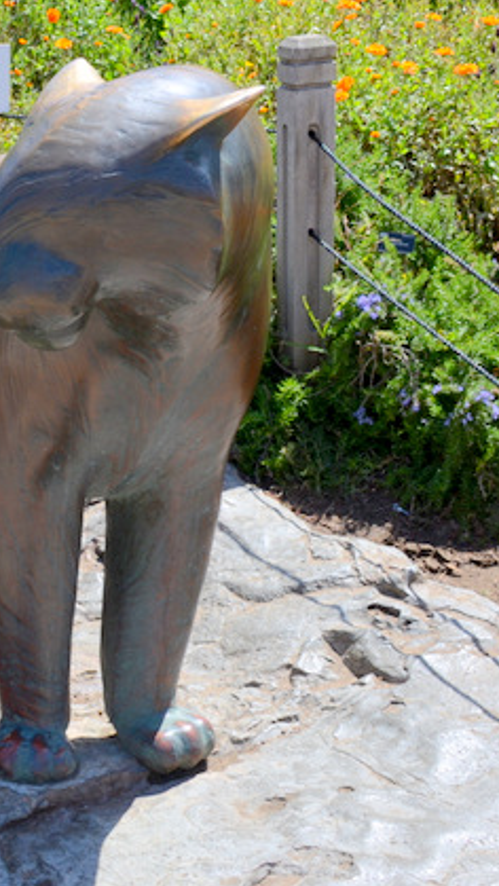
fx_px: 1574
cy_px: 442
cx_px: -51
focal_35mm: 67
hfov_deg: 17.4
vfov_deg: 31.4
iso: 125
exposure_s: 1/250
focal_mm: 28
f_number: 8
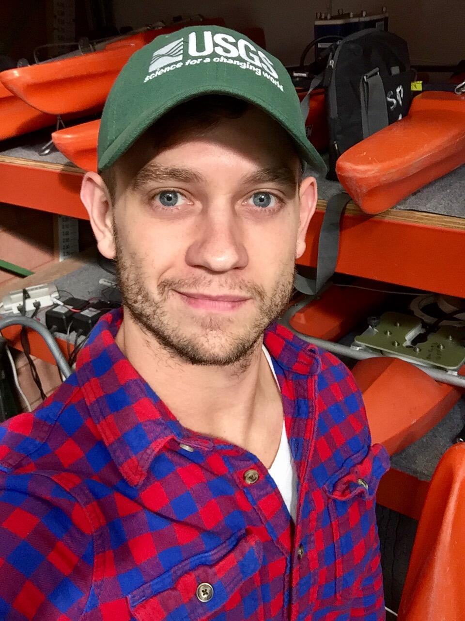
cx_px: 232
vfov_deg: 58.4
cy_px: 310
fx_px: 555
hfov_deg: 45.4
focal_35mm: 31
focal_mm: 2.65
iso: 100
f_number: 2.2
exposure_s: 1/30
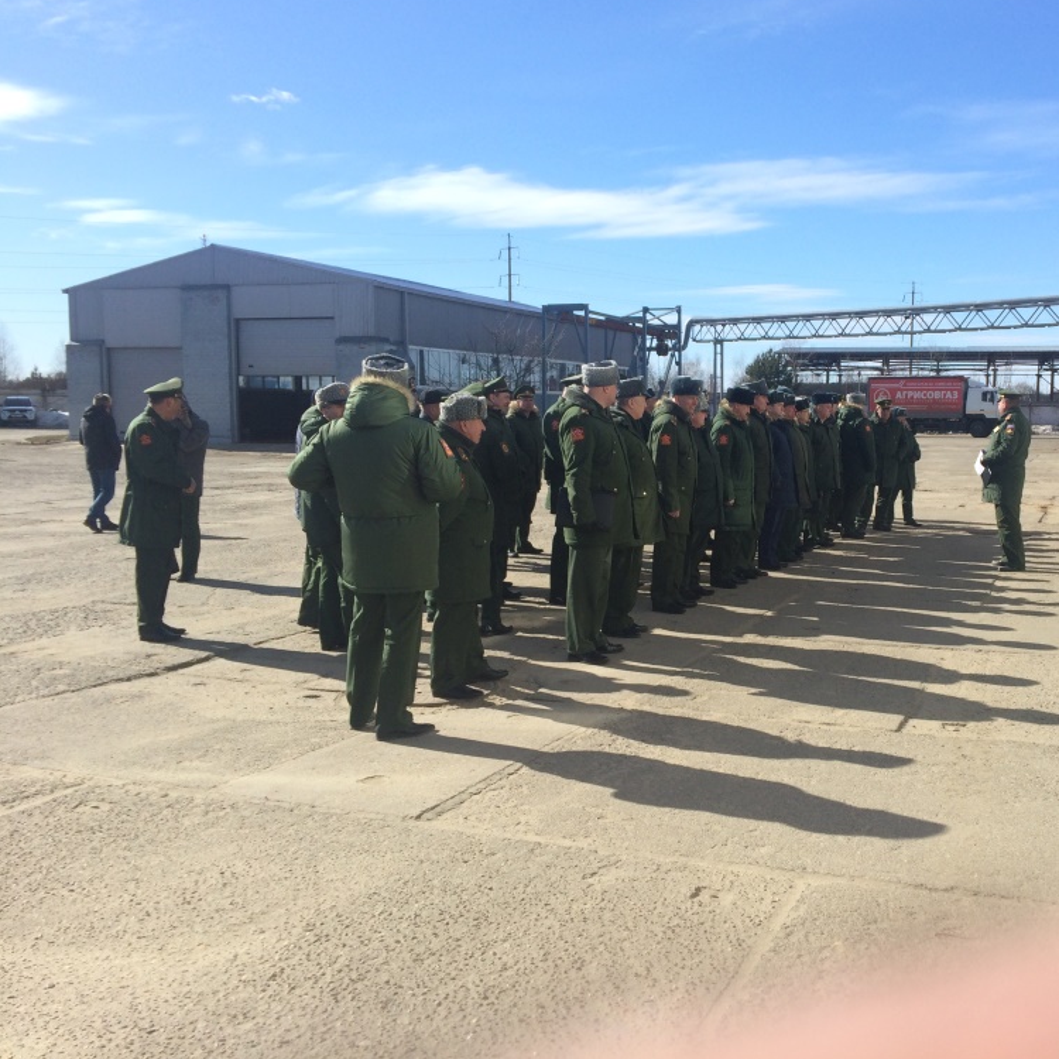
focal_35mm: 35
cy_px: 521
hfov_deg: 46.4
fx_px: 1211
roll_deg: +0.2
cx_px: 720
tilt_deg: -5.5
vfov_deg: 47.2
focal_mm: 4.15
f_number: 2.2
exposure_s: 1/1786
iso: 32
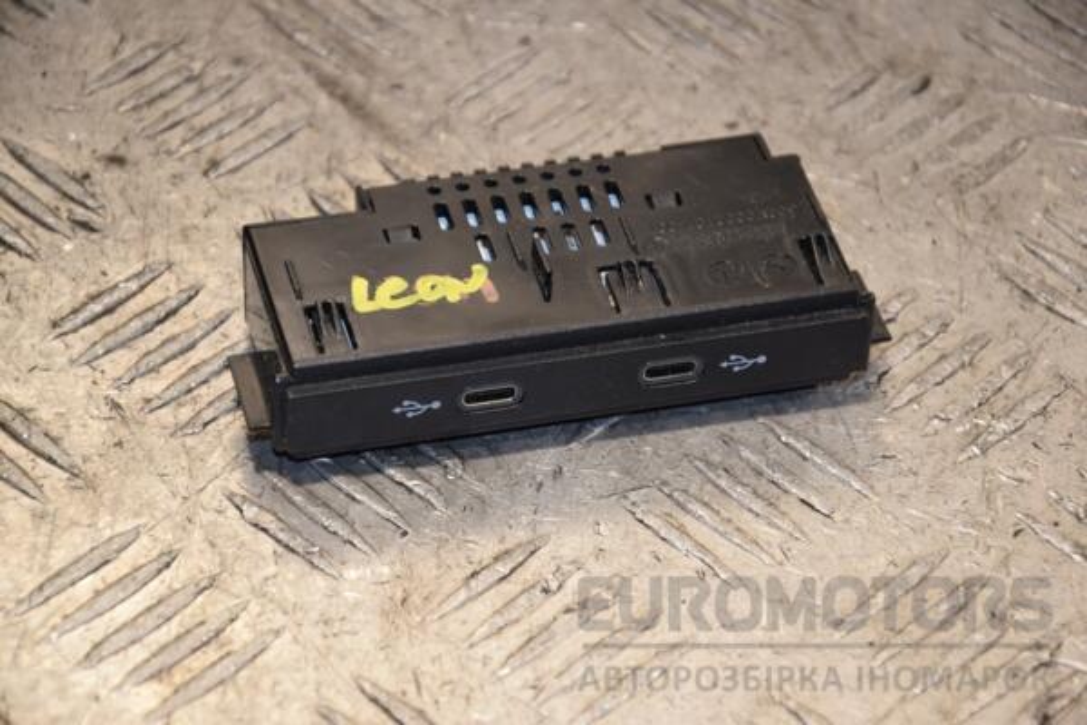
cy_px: 362
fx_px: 4755
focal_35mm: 158
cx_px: 544
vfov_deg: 8.7
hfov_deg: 13.0
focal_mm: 105
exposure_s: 1/200
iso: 800
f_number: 7.1
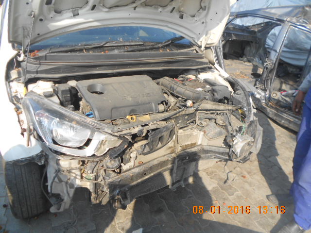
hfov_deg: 61.7
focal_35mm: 29
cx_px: 156
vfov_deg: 48.2
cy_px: 116
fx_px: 261
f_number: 3.4
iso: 80
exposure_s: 1/320
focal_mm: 5.3
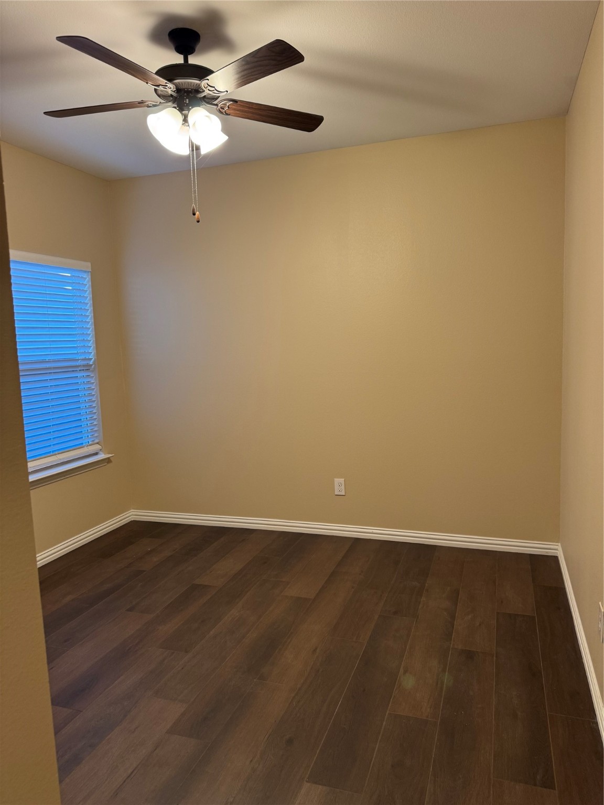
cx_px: 302
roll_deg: +1.8
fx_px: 558
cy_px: 402
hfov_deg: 56.8
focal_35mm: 24
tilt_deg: -6.4
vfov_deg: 71.6
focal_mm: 6.76
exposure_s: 1/60
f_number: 1.78
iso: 160
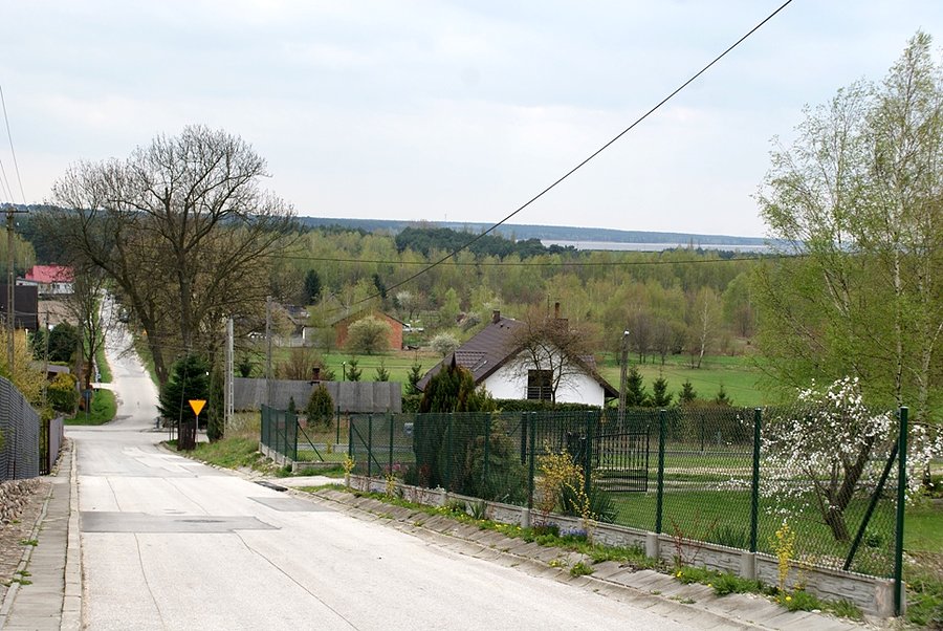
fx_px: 1573
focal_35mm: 60
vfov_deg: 22.7
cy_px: 316
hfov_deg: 33.4
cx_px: 472
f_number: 7.1
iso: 100
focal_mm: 40
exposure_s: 1/125
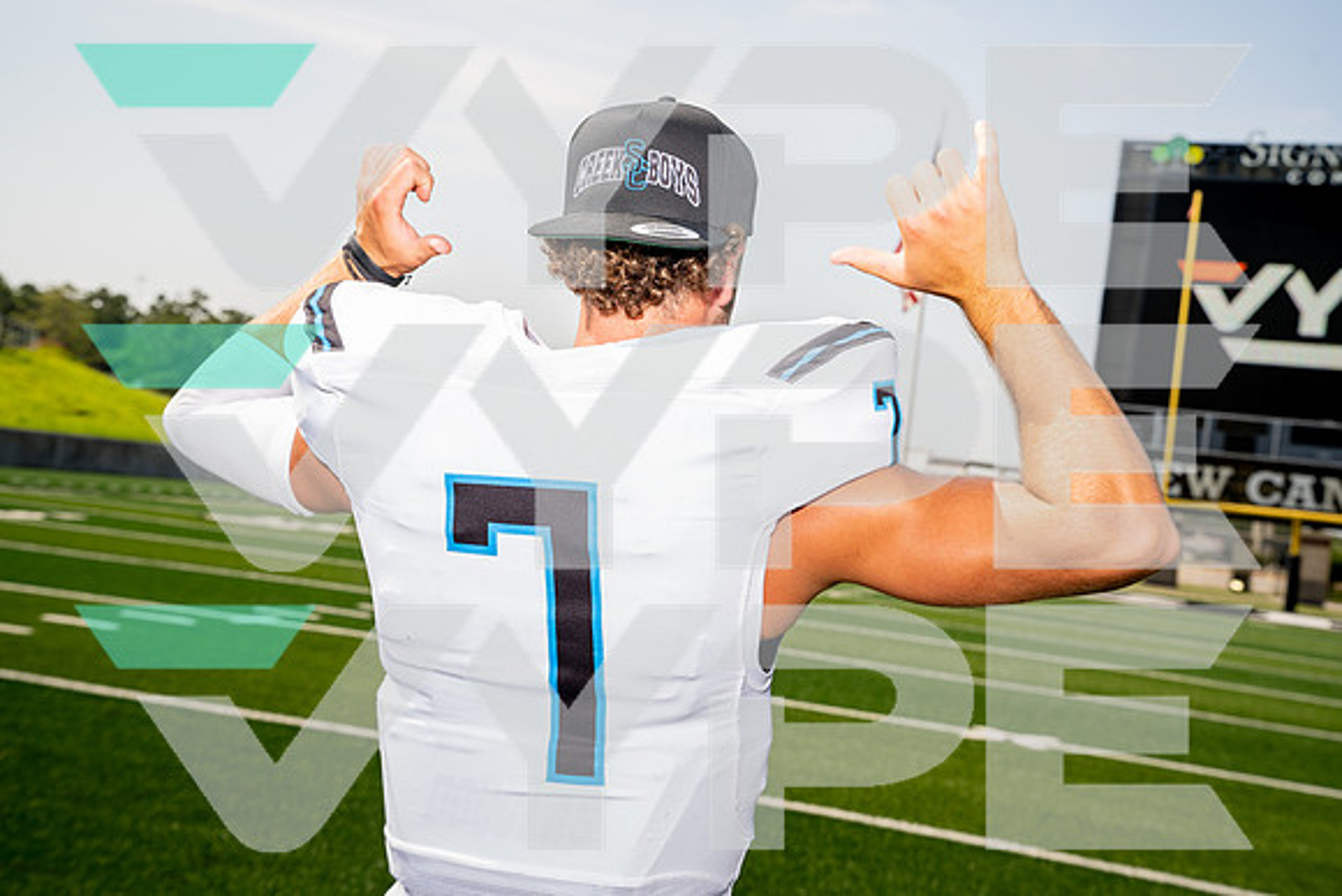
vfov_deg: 26.0
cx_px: 671
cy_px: 448
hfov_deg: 38.2
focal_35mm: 52
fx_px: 1939
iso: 100
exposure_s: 1/250
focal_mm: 52
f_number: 7.1
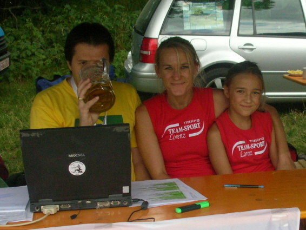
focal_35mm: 35
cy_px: 115
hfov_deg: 52.6
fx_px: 310
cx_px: 153
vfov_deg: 40.7
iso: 200
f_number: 8.5
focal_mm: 5.8
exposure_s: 1/106
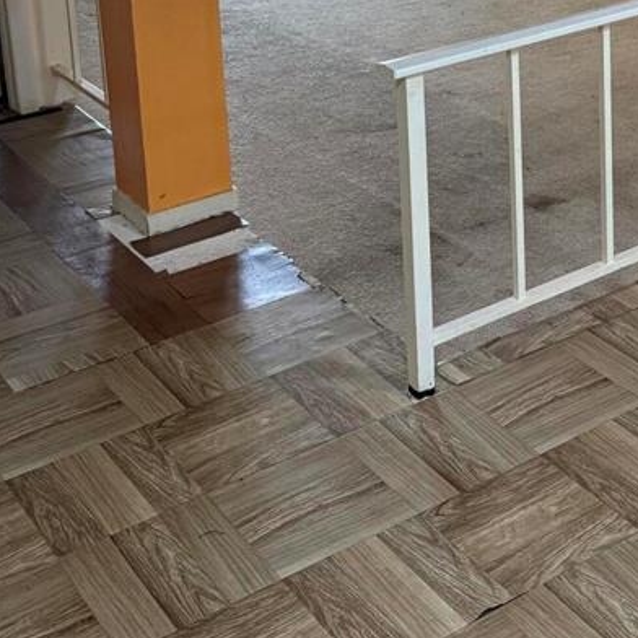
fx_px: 1355
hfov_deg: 25.8
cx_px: 545
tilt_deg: -12.9
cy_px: -67
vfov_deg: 24.7
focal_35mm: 65
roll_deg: +0.4
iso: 400
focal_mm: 6.76
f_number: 1.78
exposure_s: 1/120
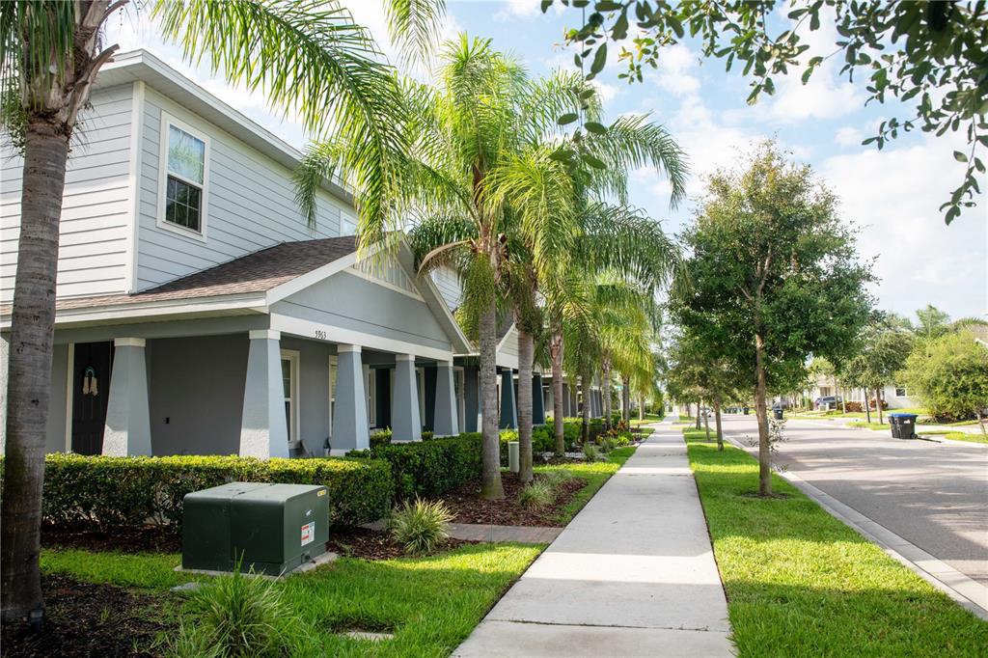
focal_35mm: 24
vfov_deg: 53.1
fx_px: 658
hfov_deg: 73.8
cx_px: 494
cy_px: 329
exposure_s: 1/200
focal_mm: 24
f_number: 8
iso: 200
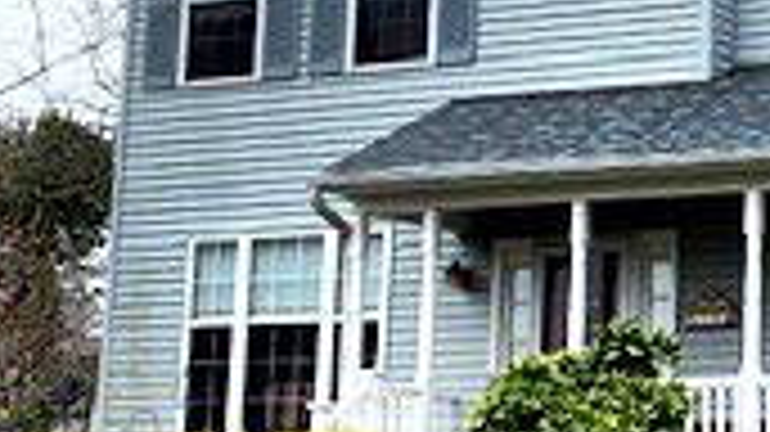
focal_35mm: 106
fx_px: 2163
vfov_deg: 11.4
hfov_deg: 18.6
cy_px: 234
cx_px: 1027
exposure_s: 1/476
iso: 25
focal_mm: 4.25
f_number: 1.8
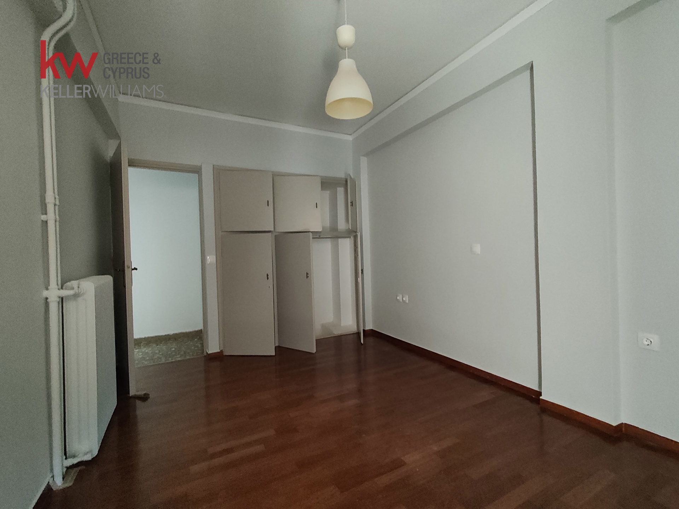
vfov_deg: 81.7
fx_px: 294
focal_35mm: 15
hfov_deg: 98.2
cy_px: 254
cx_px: 340
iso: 800
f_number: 2.2
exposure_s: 1/100
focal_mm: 1.67
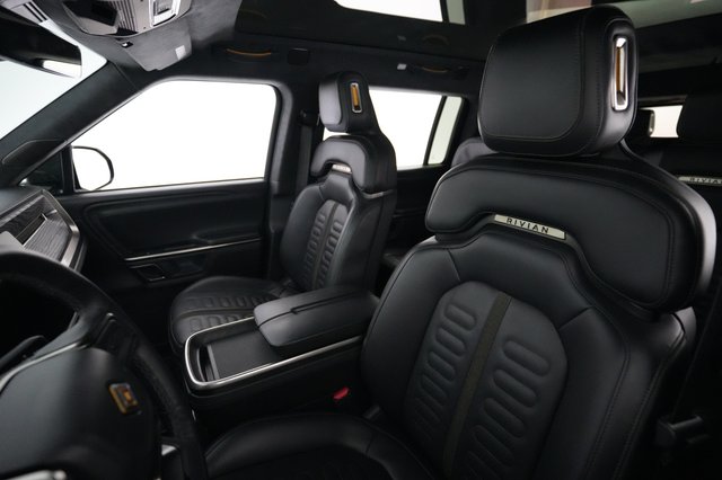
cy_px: 240
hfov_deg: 93.3
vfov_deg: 70.4
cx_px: 361
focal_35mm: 17
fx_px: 341
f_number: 2.8
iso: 12800
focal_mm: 17
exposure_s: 1/125
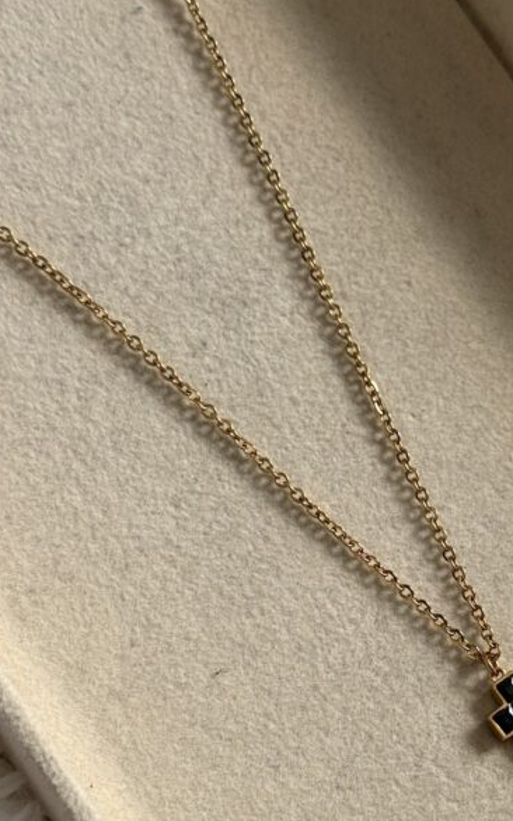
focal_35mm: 89
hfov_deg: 14.5
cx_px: 457
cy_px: 686
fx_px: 1989
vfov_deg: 22.9
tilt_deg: -72.8
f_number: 1.78
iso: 64
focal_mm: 6.76
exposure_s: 1/121
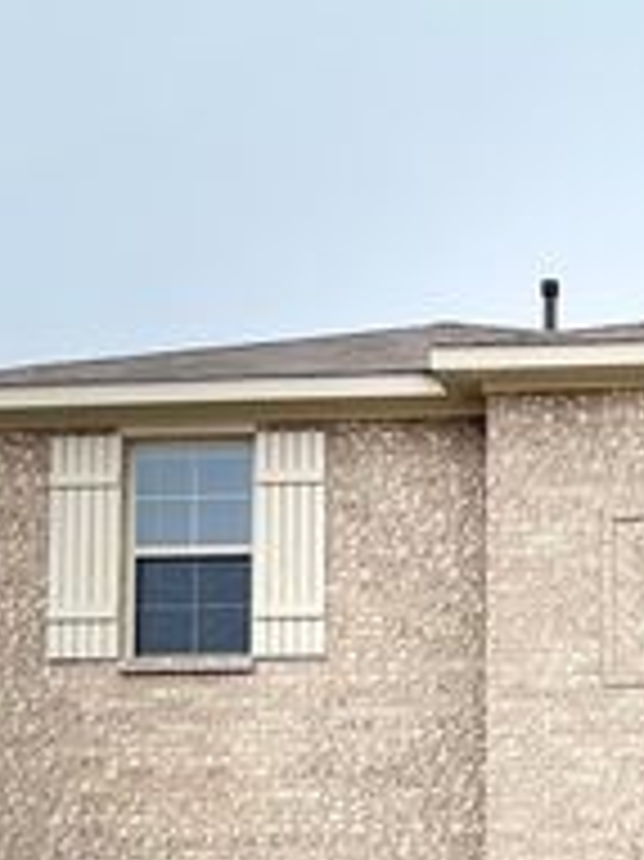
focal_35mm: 84
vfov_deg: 22.1
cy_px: 925
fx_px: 2086
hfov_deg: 16.8
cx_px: 757
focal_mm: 6.76
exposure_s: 1/1361
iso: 80
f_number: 1.78
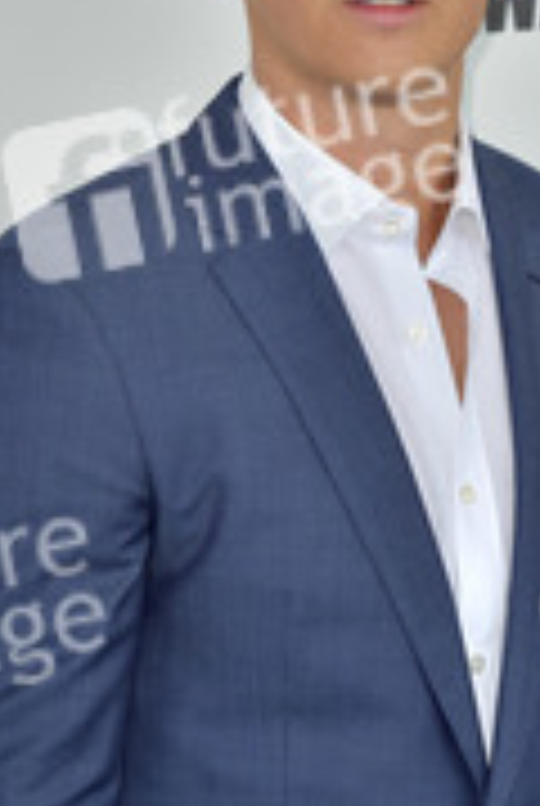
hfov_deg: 4.6
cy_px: 401
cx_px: 367
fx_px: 6746
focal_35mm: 301
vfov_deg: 6.8
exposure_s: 1/320
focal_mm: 135
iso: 500
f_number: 6.3
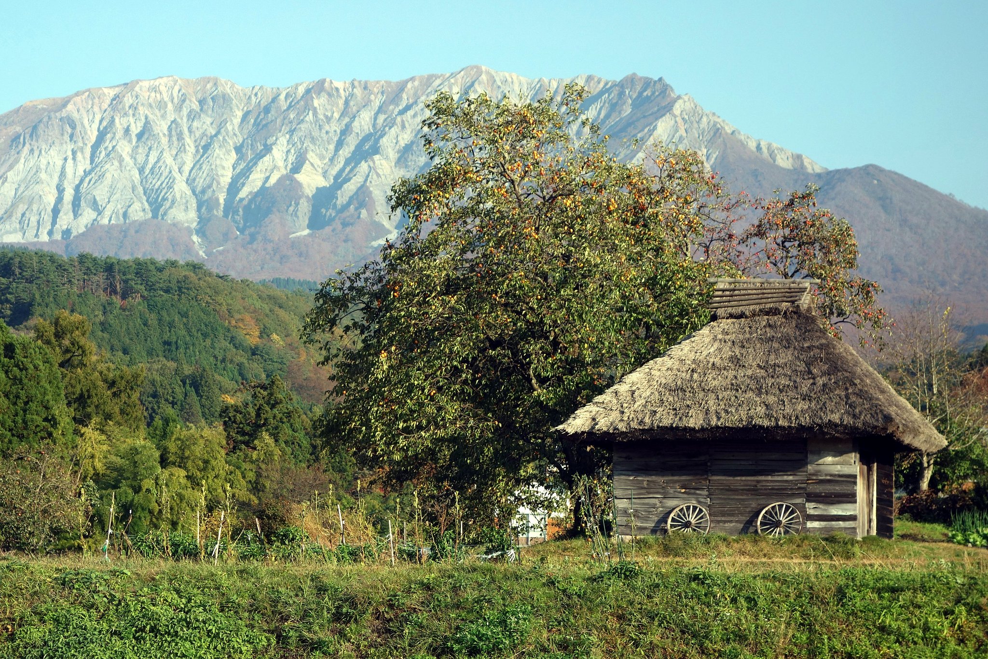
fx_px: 2360
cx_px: 494
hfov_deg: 23.6
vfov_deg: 15.9
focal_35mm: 86
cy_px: 330
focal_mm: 31.83
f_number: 4.5
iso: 125
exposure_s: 1/250
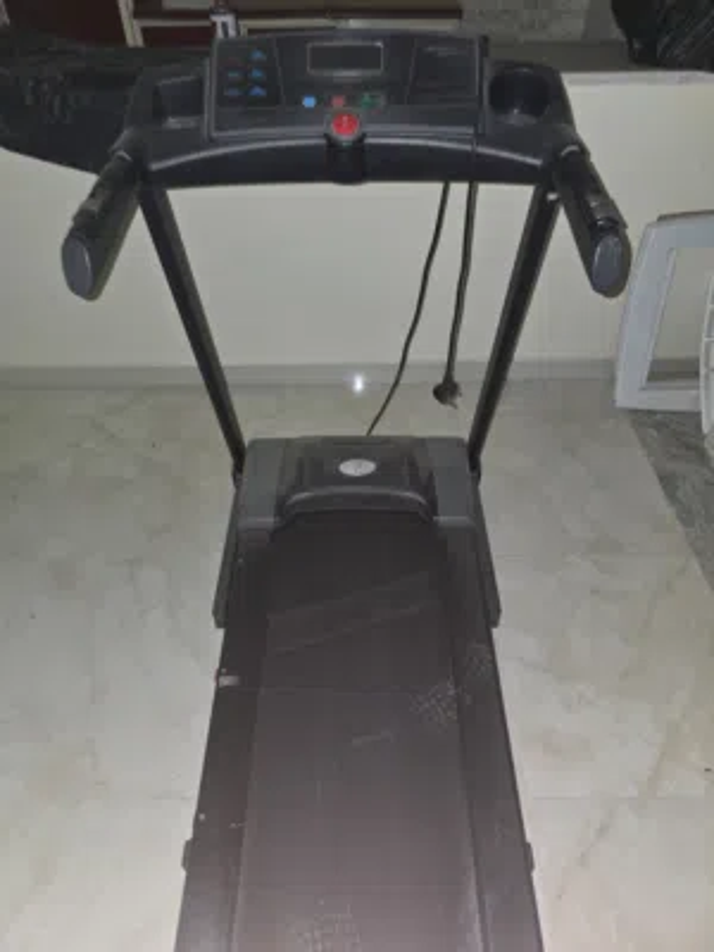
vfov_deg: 73.9
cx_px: 357
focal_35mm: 23
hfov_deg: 58.9
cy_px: 476
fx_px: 633
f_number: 1.7
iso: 160
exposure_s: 1/12
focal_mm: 6.3
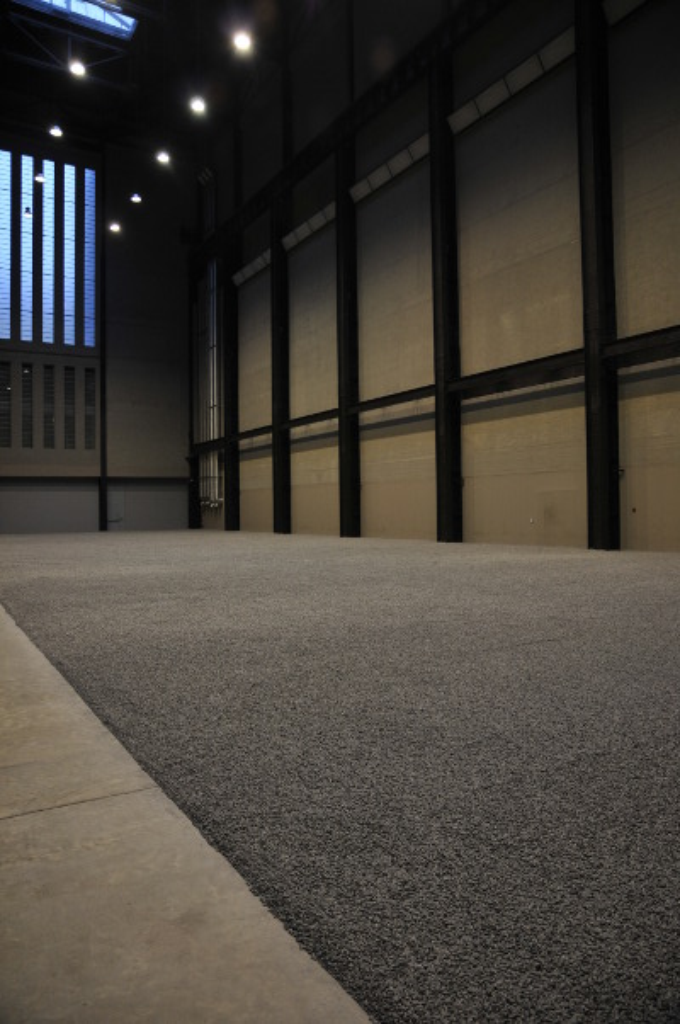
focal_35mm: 24
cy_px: 512
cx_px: 340
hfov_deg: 53.0
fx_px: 682
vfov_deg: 73.8
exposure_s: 1/13
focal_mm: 16
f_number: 3.5
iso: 400
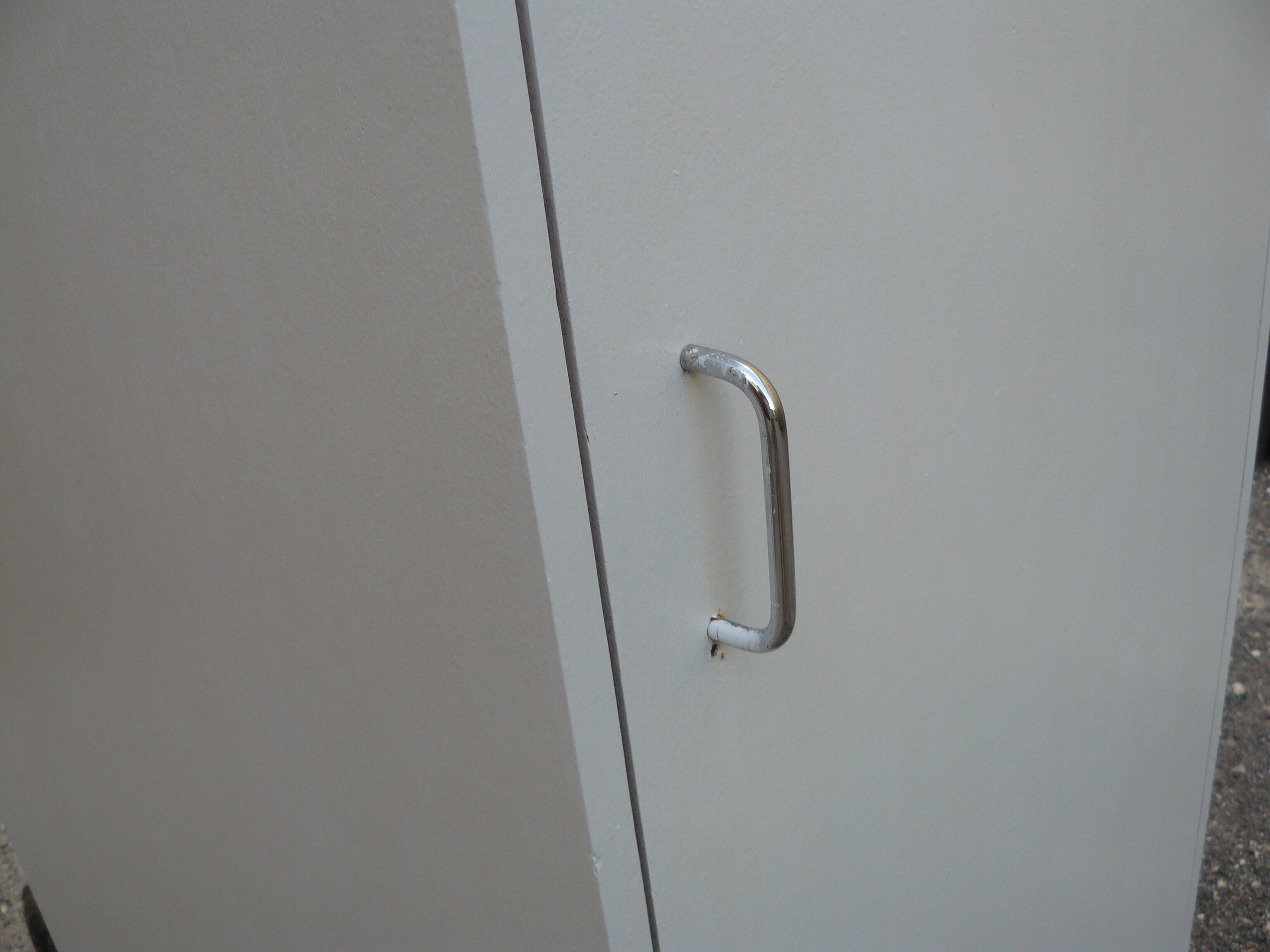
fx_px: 1321
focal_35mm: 36
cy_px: 476
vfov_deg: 39.7
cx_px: 635
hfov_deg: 51.4
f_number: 2.8
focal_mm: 6
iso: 100
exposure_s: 1/125
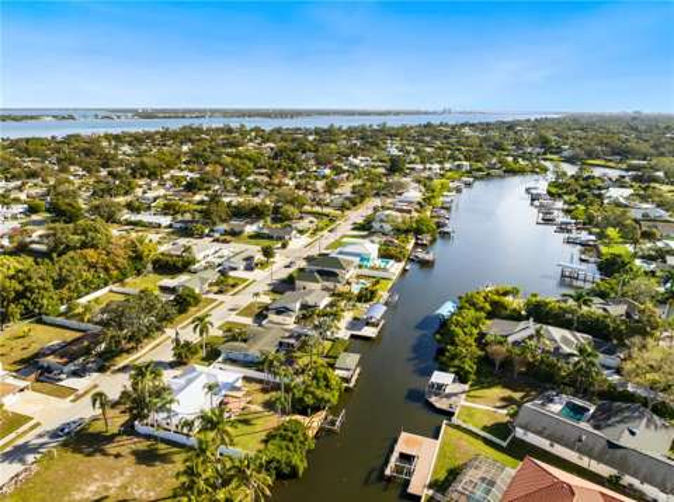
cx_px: 337
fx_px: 466
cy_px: 251
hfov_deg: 71.7
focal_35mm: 24
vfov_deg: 56.6
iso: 150
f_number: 2.8
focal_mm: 12.29
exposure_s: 1/2000
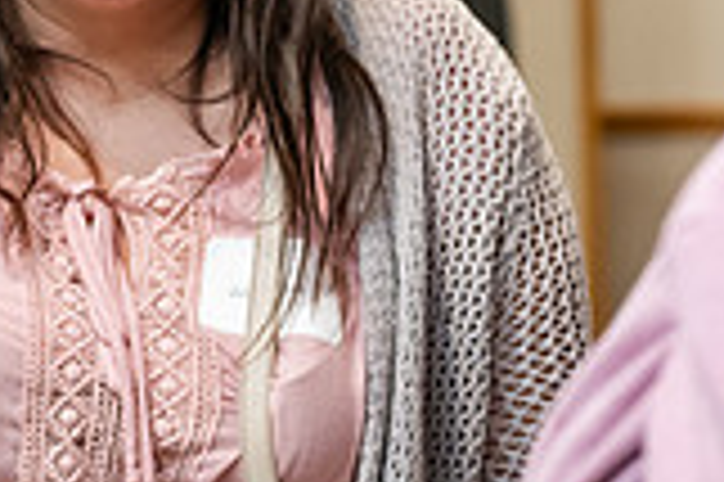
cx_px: 265
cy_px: -128
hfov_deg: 9.5
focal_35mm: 216
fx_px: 4340
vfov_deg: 6.3
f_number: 3.2
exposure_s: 1/125
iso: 2000
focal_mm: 60
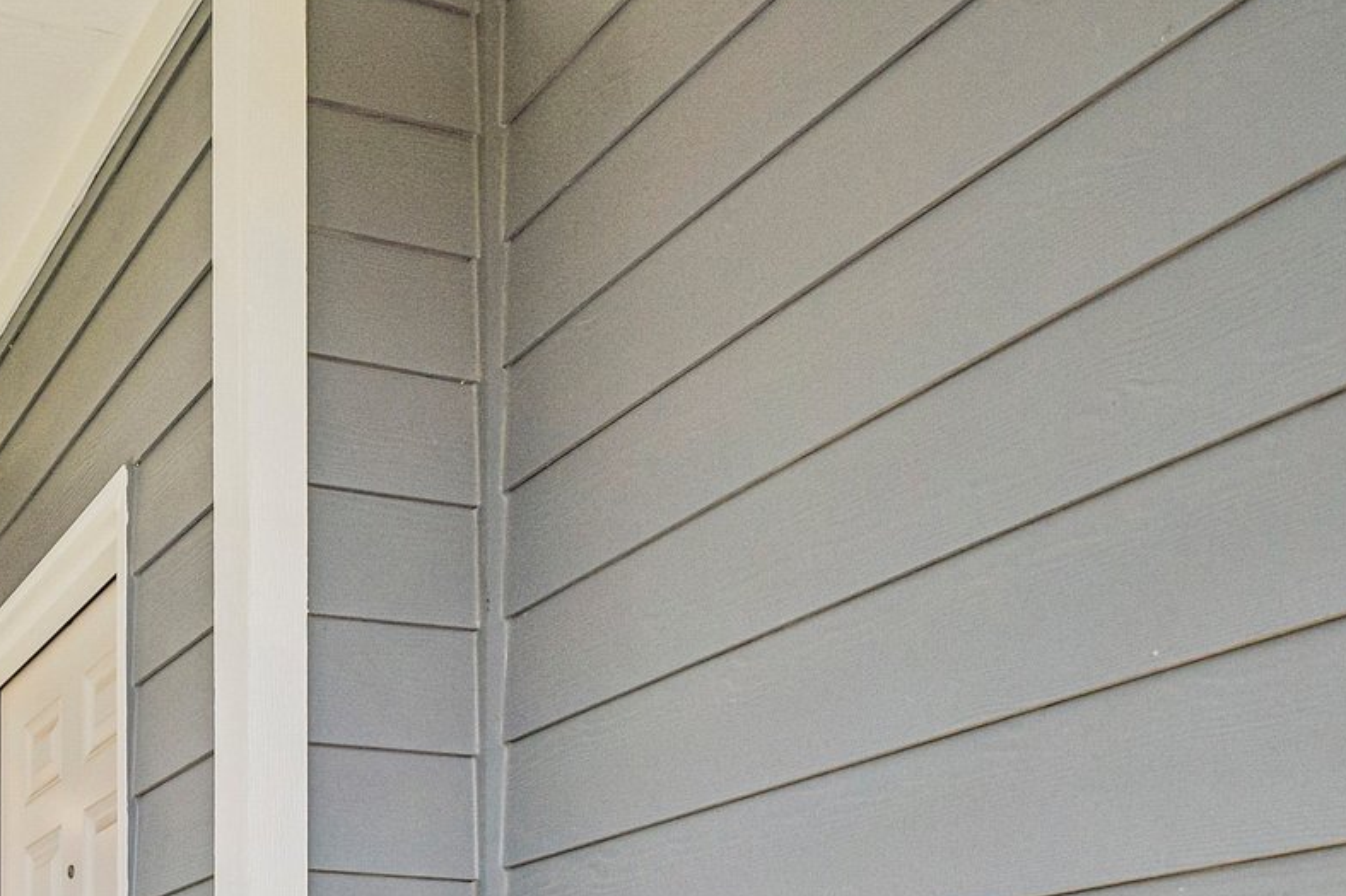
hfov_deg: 42.7
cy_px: 1122
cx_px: 2
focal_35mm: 39
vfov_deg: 28.8
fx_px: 1458
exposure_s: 1/320
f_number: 8
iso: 400
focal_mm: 10
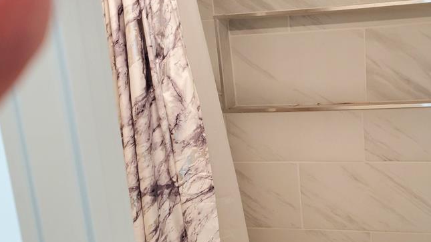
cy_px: 165
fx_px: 514
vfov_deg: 26.4
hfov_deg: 43.6
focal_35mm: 45
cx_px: 337
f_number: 1.5
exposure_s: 1/120
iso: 125
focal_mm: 4.3
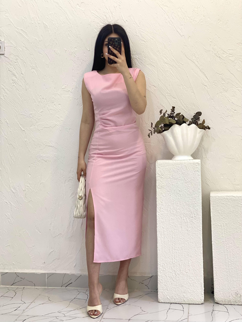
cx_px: 121
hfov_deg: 28.0
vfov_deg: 36.8
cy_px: 161
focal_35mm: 52
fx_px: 485
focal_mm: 6
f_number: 2
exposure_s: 1/122
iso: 50
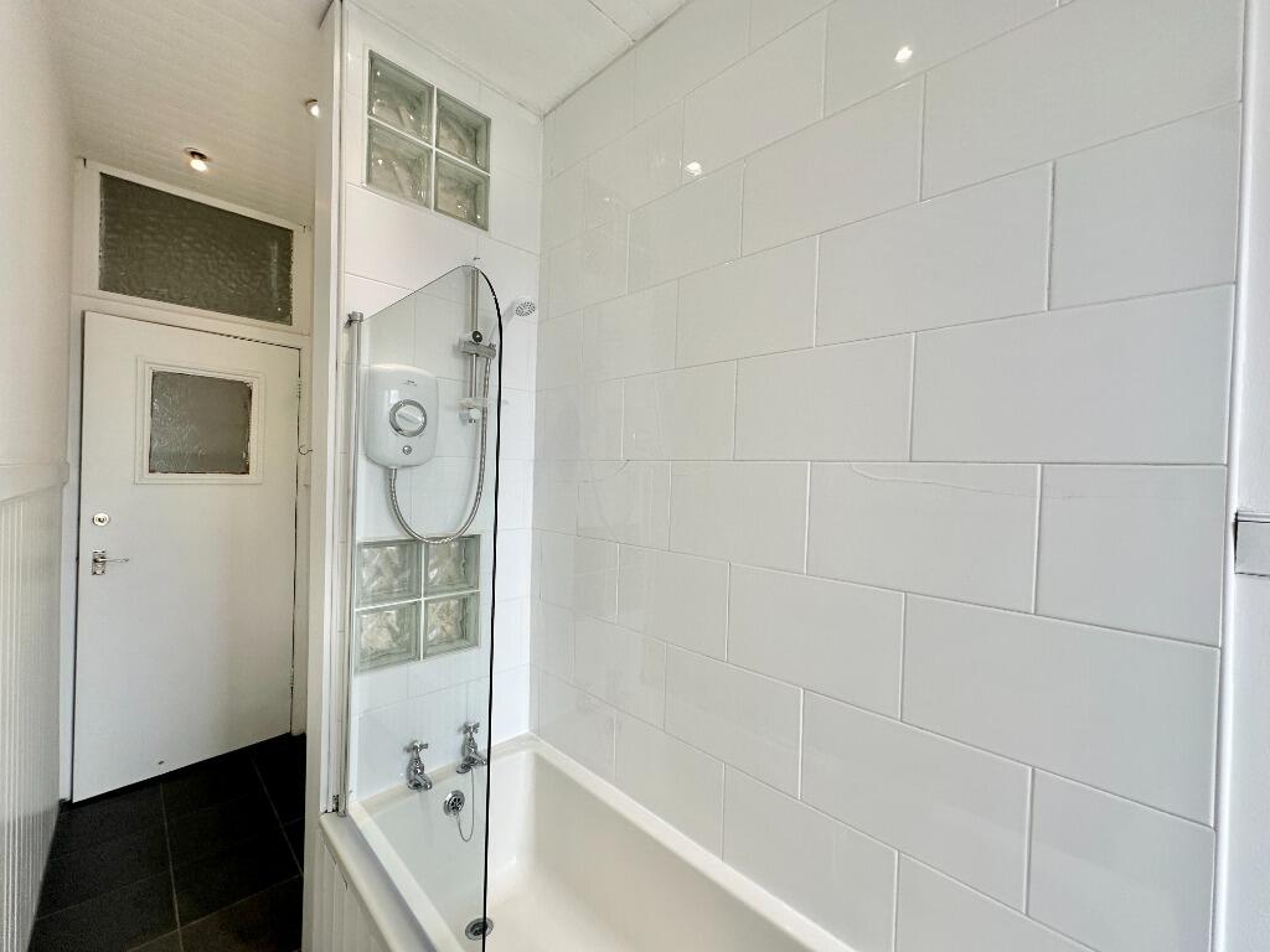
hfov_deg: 102.1
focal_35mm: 14
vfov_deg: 85.7
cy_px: 476
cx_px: 635
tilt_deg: +0.0
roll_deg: -1.1
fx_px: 514
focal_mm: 2.22
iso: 100
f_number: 2.2
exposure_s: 1/99
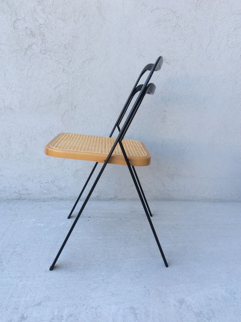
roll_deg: +0.7
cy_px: 161
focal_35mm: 32
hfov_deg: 44.1
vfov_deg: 56.9
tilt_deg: -12.7
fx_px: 298
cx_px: 120
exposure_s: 1/108
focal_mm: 3.3
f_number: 2.4
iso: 32
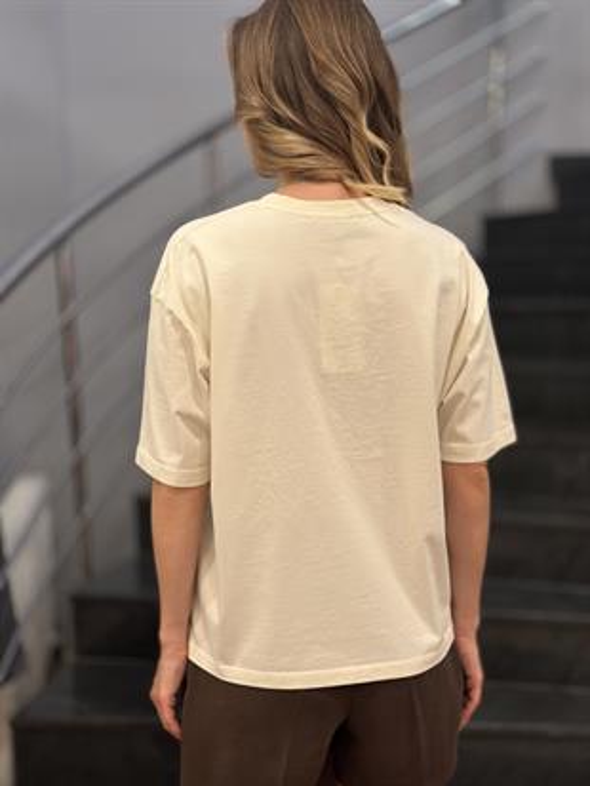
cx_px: 295
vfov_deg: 39.6
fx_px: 1090
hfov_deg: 30.3
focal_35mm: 48
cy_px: 393
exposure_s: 1/50
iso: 64
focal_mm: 6.86
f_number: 1.78
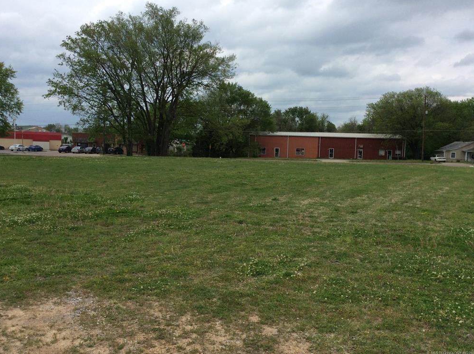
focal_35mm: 33
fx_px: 451
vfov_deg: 42.8
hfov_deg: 55.4
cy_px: 173
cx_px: 235
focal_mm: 3.3
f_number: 2.4
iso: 32
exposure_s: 1/1908
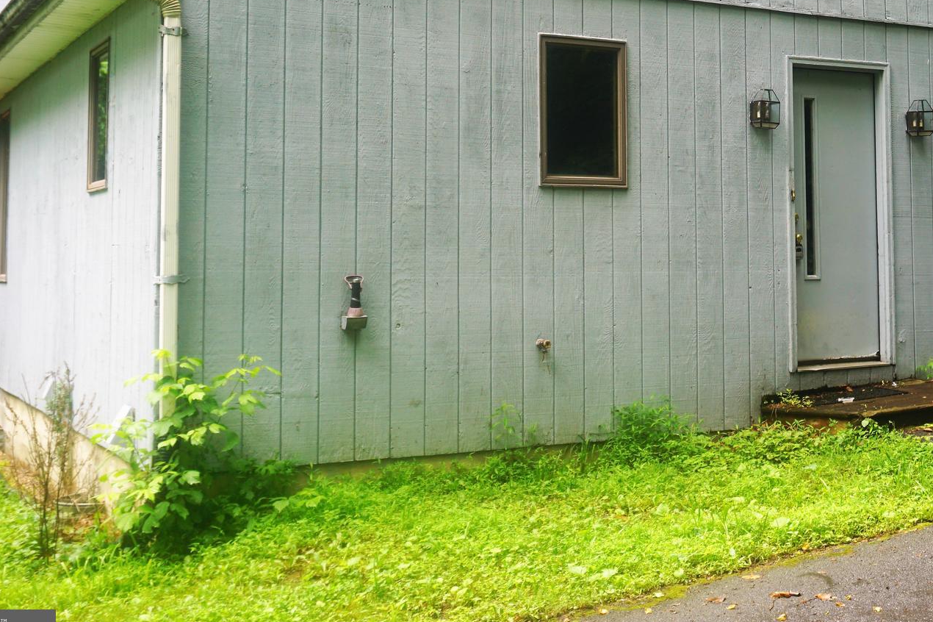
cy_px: 161
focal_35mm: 51
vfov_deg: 26.3
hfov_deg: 38.4
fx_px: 1316
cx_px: 645
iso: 100
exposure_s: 1/60
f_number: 4.5
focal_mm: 21
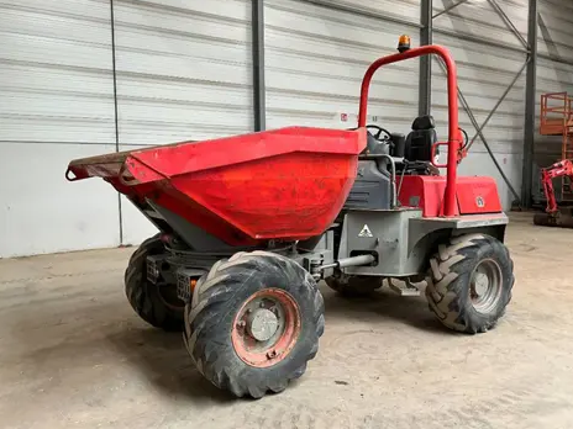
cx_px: 295
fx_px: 497
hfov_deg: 60.0
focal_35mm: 30
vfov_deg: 46.8
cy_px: 218
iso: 64
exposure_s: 1/63
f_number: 1.8
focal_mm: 3
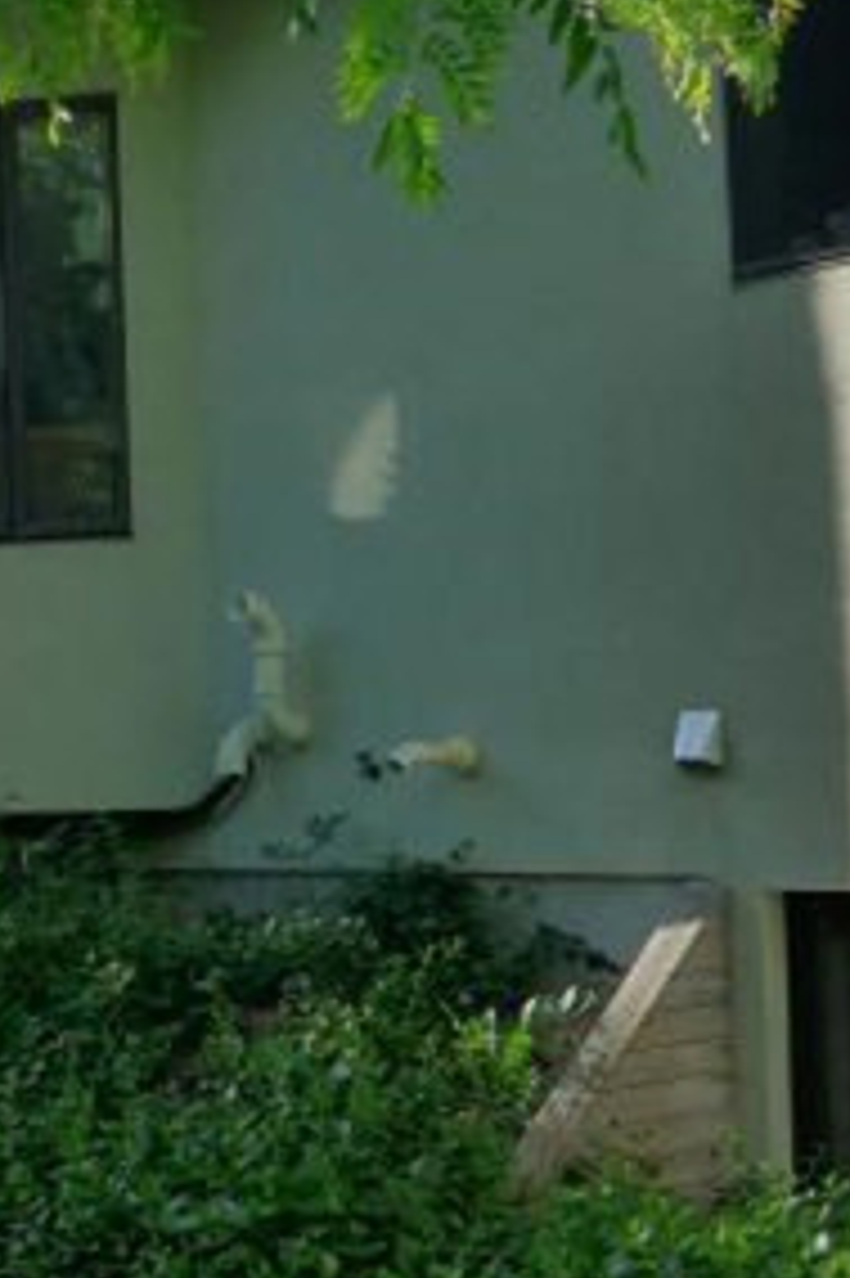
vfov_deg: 29.7
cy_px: 621
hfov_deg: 19.1
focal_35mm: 68
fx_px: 2411
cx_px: -117
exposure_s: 1/640
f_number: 3.2
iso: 200
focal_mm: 6
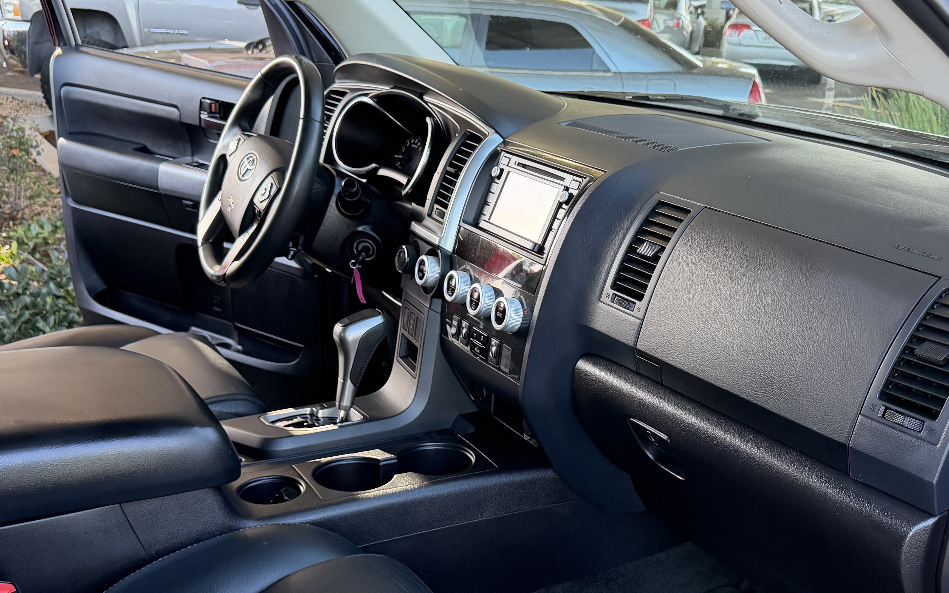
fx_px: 1086
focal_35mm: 42
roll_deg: -2.3
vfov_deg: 30.2
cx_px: 608
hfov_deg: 46.7
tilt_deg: -21.6
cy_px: 415
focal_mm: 6.76
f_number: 1.78
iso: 200
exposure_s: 1/160
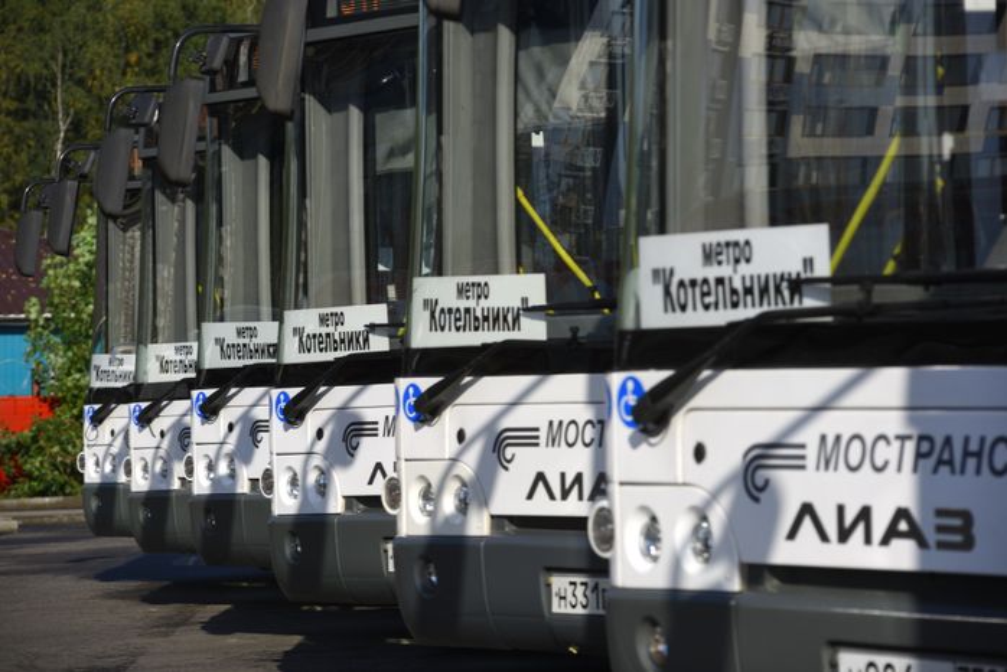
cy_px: 336
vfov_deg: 7.4
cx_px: 504
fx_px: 5177
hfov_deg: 11.1
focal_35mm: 185
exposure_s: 1/100
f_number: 9
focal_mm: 185
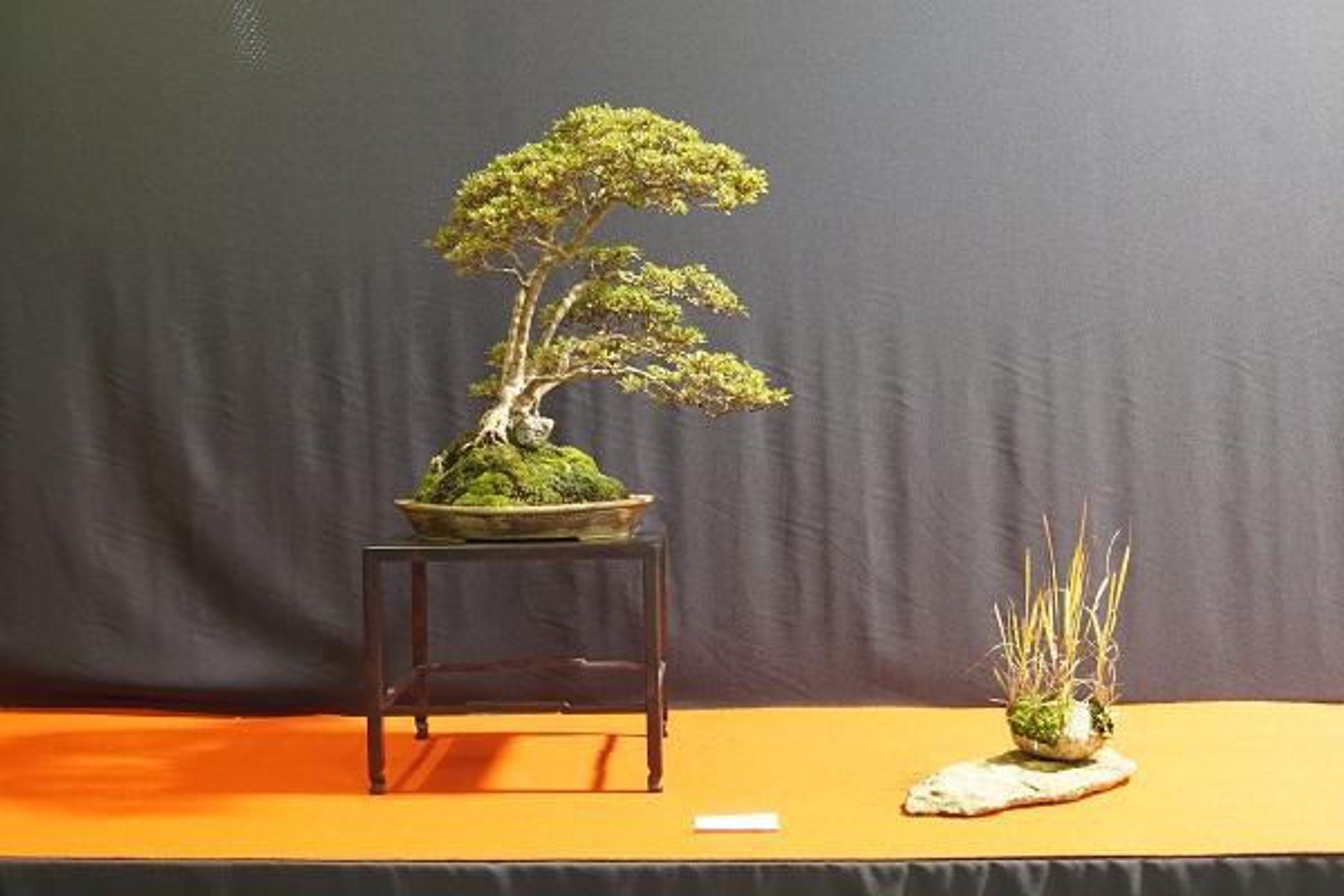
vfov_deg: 29.9
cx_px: 672
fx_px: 1680
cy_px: 448
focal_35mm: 45
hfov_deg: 43.6
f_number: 11
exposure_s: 1
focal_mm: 30
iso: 800
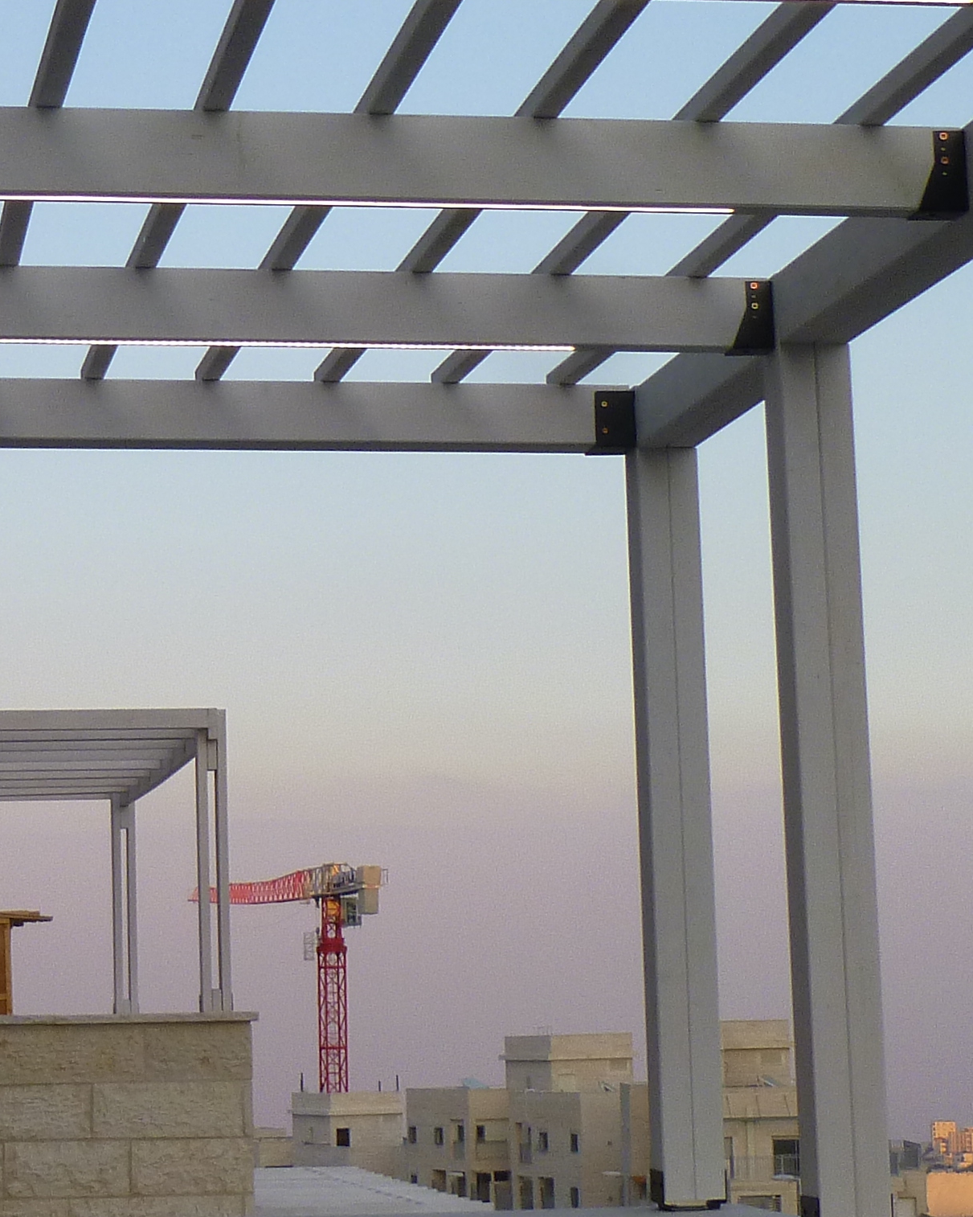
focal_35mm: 101
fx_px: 3636
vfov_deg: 19.0
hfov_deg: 15.2
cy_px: 565
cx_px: 372
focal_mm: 6
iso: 100
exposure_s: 1/250
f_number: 3.5
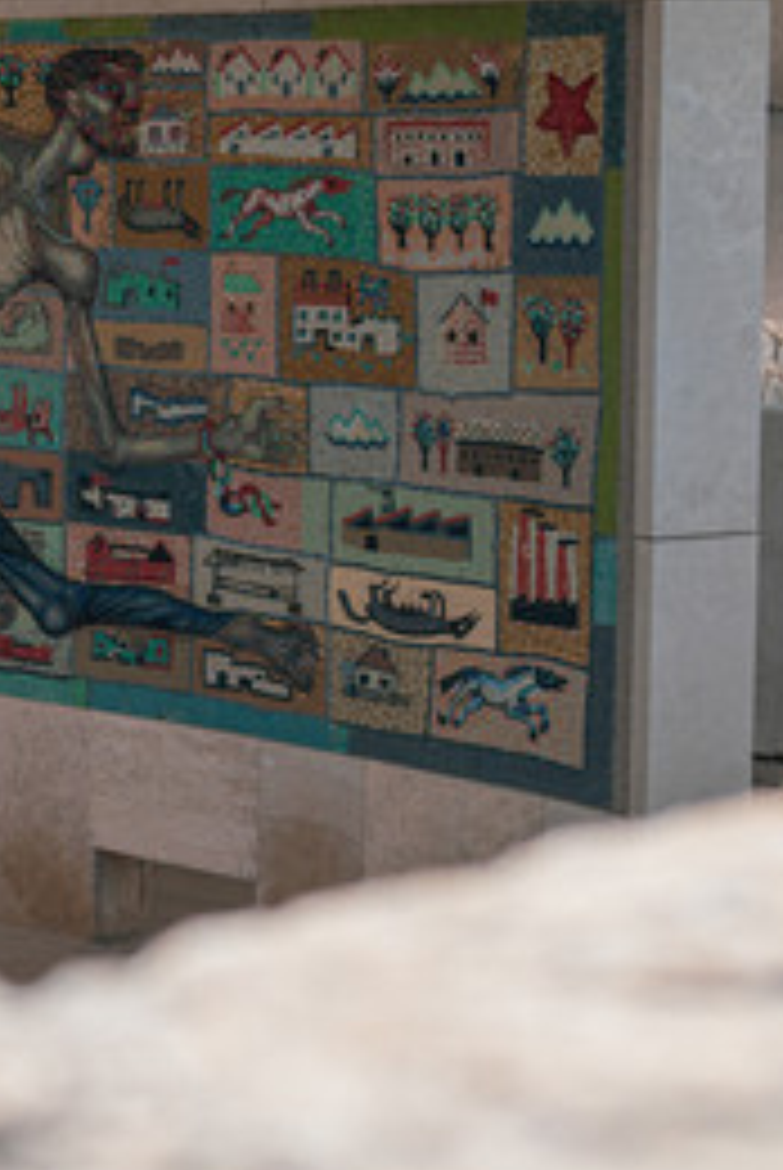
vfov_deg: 18.1
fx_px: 3677
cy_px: 477
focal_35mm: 113
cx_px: -553
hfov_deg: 11.4
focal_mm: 30
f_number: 4
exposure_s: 1/160
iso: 100
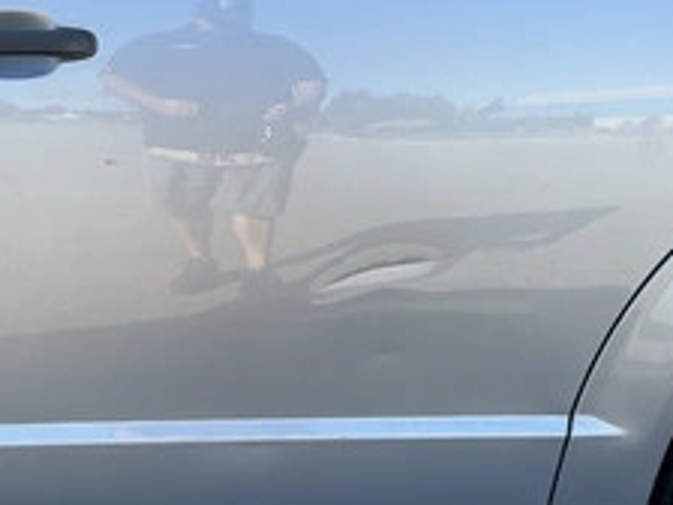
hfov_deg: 38.1
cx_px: 285
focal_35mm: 50
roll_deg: -2.1
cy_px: 259
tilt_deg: -12.8
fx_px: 972
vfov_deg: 29.1
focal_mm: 3
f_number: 1.8
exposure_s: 1/422
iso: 25
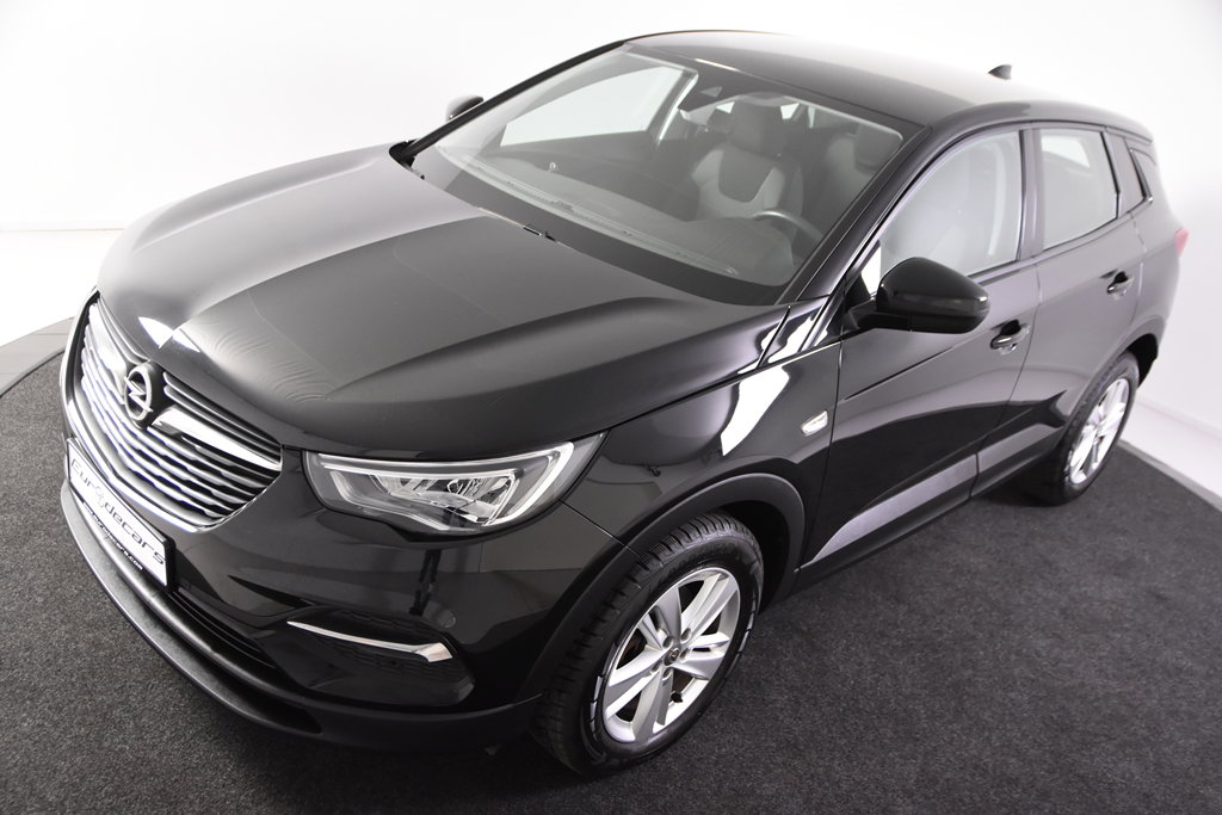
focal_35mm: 33
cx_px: 611
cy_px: 408
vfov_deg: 40.0
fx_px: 1120
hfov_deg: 57.2
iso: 1600
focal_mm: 22
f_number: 3.5
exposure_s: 1/50
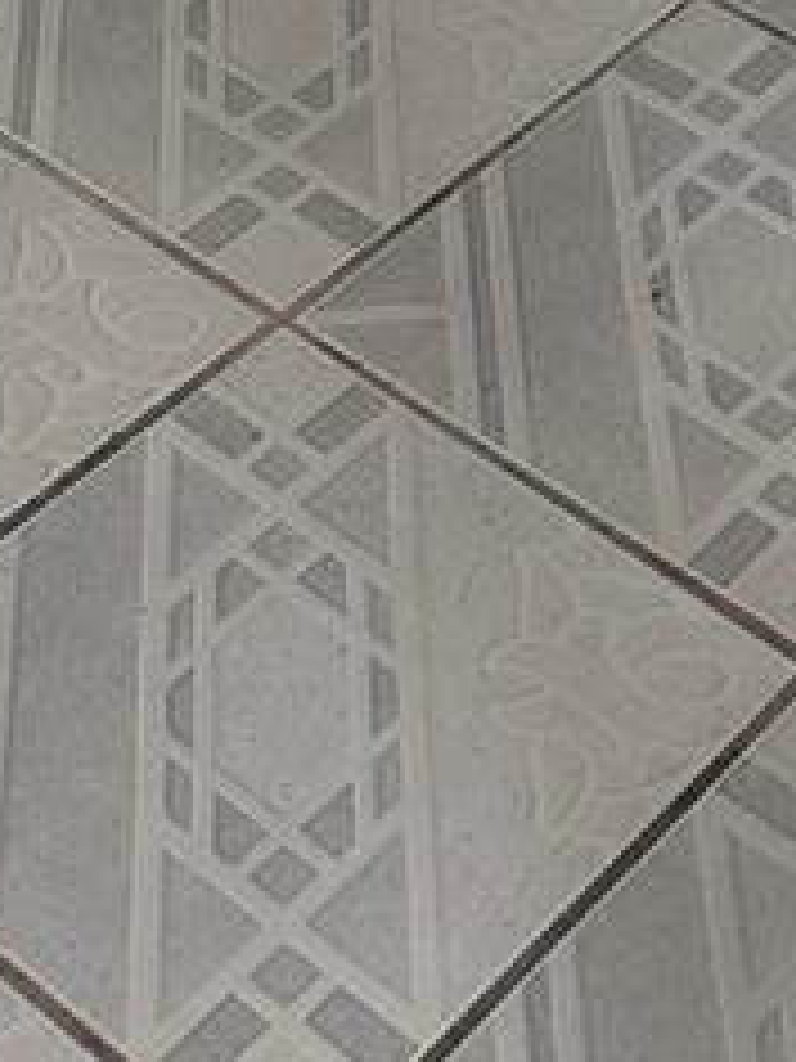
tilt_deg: -13.1
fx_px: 3741
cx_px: 877
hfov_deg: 12.0
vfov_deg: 12.2
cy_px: -1629
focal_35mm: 122
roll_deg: -4.3
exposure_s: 1/141
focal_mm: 6.76
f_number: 1.78
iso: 200
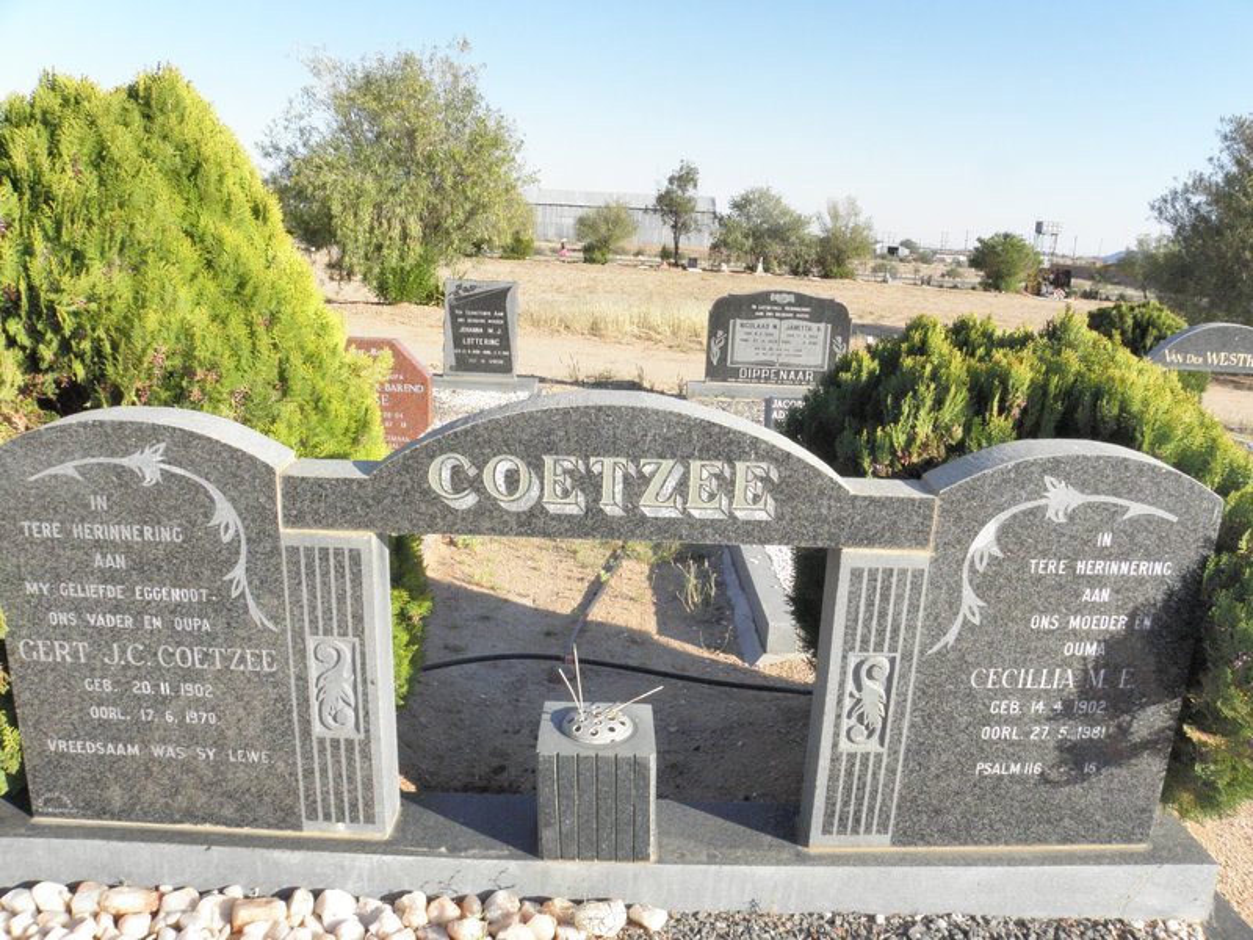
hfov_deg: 67.3
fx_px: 941
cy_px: 470
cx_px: 626
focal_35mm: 26
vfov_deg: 53.1
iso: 200
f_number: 6.3
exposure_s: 1/400
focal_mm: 4.6
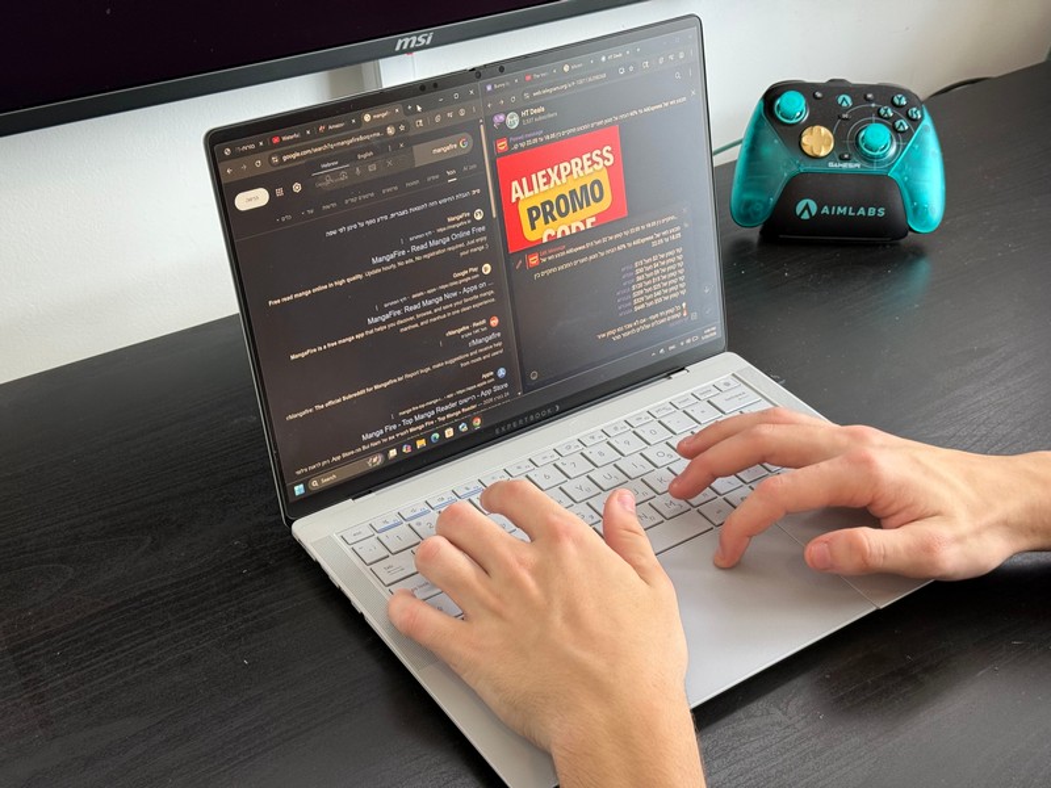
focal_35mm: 48
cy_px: 394
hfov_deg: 39.7
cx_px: 526
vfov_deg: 30.3
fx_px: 1457
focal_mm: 6.76
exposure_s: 1/67
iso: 80
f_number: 1.78
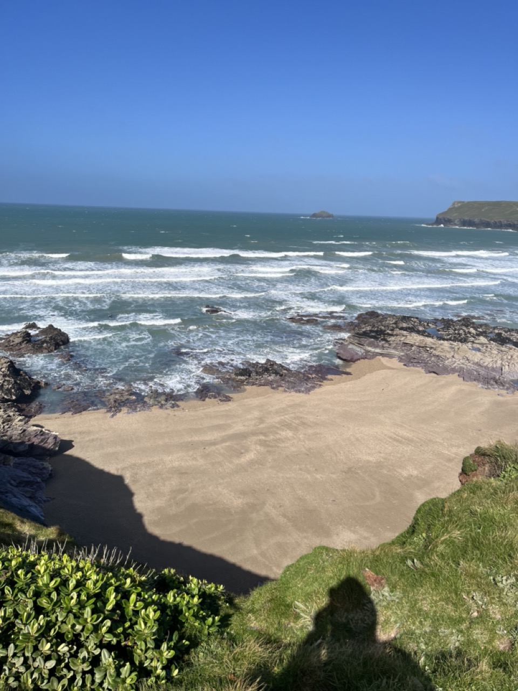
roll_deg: -2.9
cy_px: 346
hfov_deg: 53.1
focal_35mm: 26
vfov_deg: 67.3
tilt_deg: -15.2
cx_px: 259
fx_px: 519
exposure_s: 1/5076
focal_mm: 5.1
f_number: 1.6
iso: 50
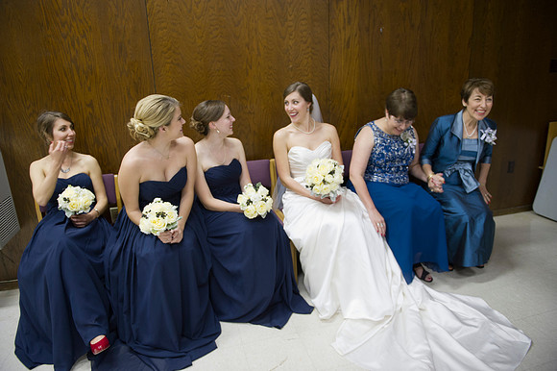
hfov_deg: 73.8
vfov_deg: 53.1
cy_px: 186
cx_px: 278
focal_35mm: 24
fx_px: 371
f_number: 2.8
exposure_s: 1/60
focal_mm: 24
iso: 1250
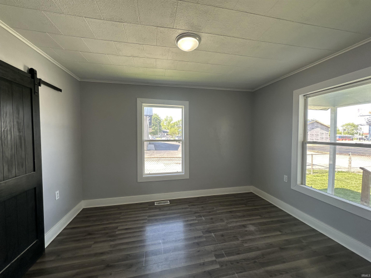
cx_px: 186
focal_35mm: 14
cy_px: 139
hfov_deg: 102.1
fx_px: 150
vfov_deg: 85.7
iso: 64
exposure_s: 1/99
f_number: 2.2
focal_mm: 2.22
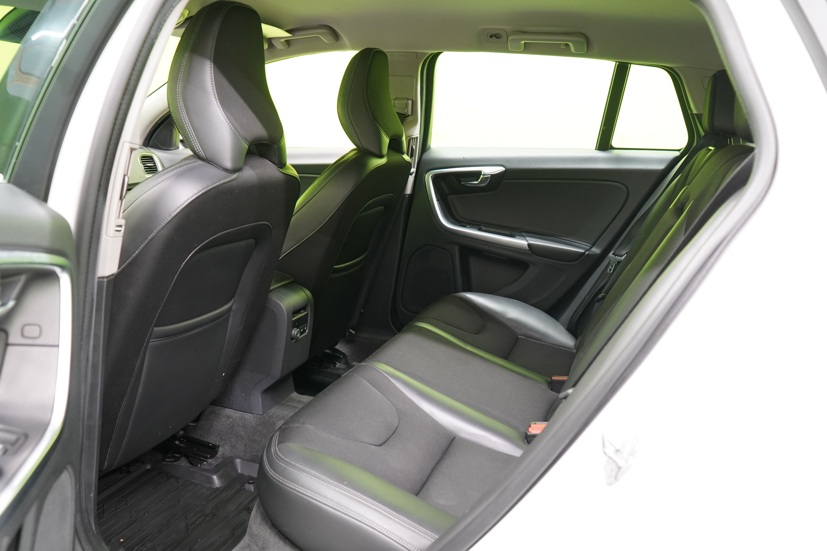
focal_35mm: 30
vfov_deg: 43.6
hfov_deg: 61.9
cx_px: 414
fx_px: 689
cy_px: 276
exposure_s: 1/20
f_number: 5
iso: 3200
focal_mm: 30
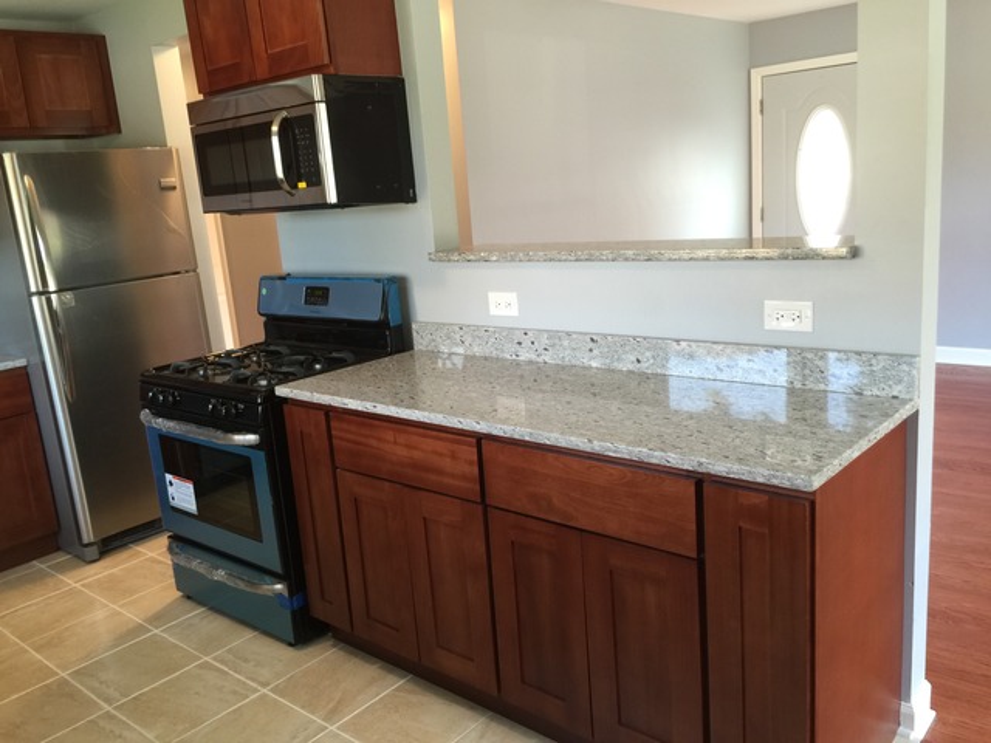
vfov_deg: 48.2
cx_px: 496
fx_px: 830
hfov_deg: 61.7
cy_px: 372
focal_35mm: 29
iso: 40
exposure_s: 1/15
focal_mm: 4.15
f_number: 2.2
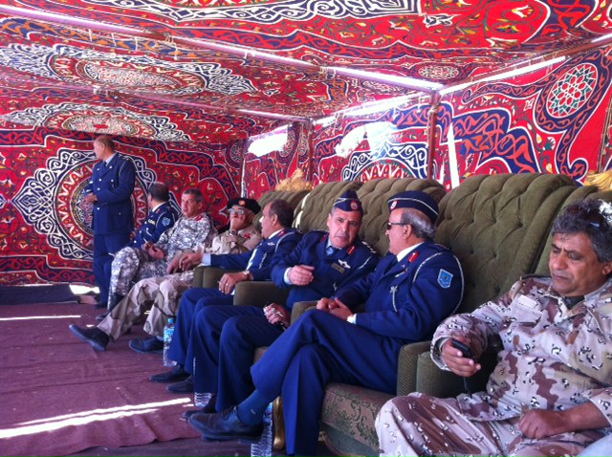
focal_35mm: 35
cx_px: 306
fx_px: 618
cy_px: 228
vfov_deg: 40.6
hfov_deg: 52.7
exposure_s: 1/120
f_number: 2.8
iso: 100
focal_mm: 3.85
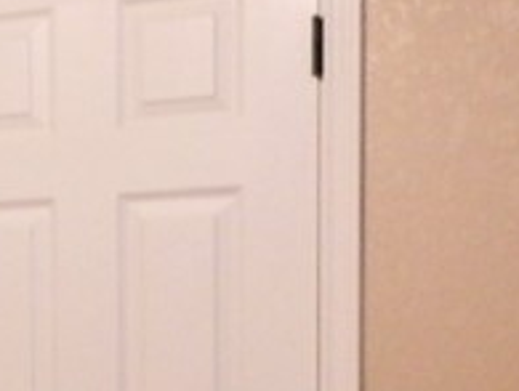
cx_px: -641
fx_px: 1968
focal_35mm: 131
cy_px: 457
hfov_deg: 12.5
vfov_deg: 11.2
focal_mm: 4.5
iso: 200
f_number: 3
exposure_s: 1/15
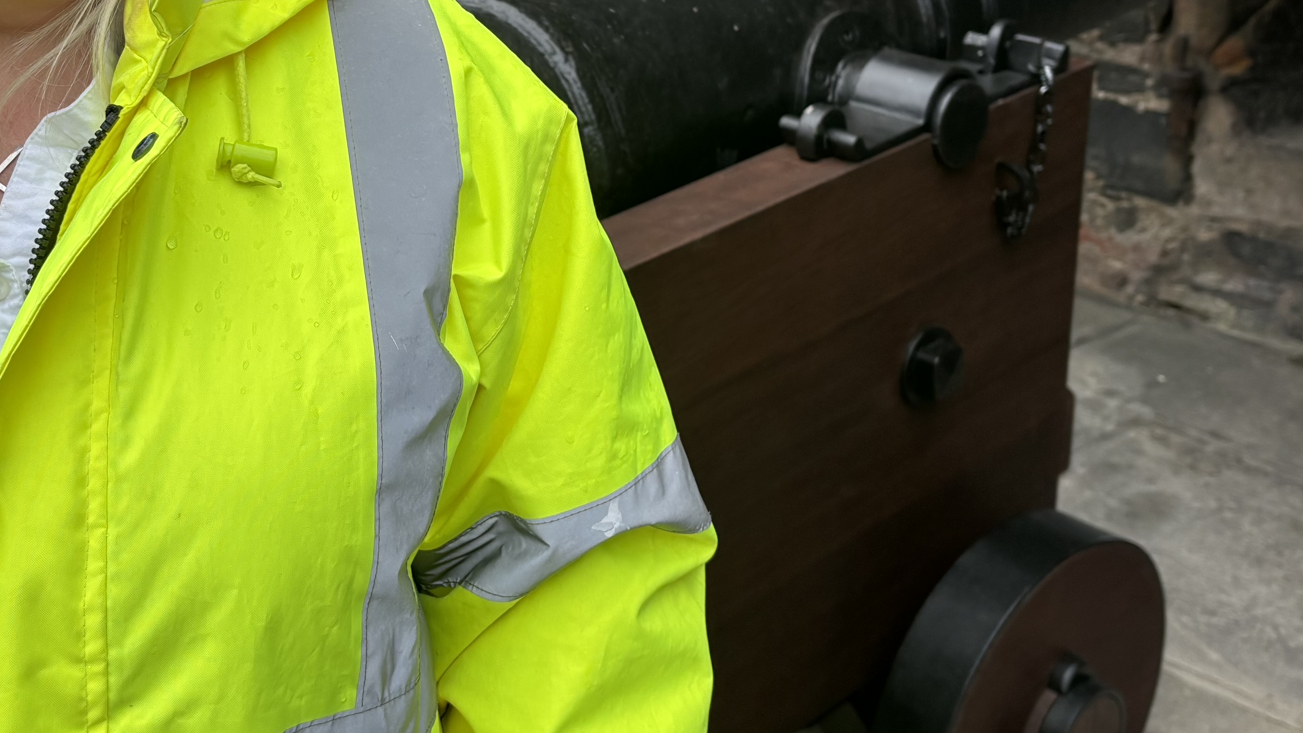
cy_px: 258
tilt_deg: -20.1
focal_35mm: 58
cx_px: 411
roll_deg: +0.2
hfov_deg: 35.6
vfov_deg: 20.7
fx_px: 2004
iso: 50
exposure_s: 1/1263
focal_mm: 5.96
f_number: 1.6
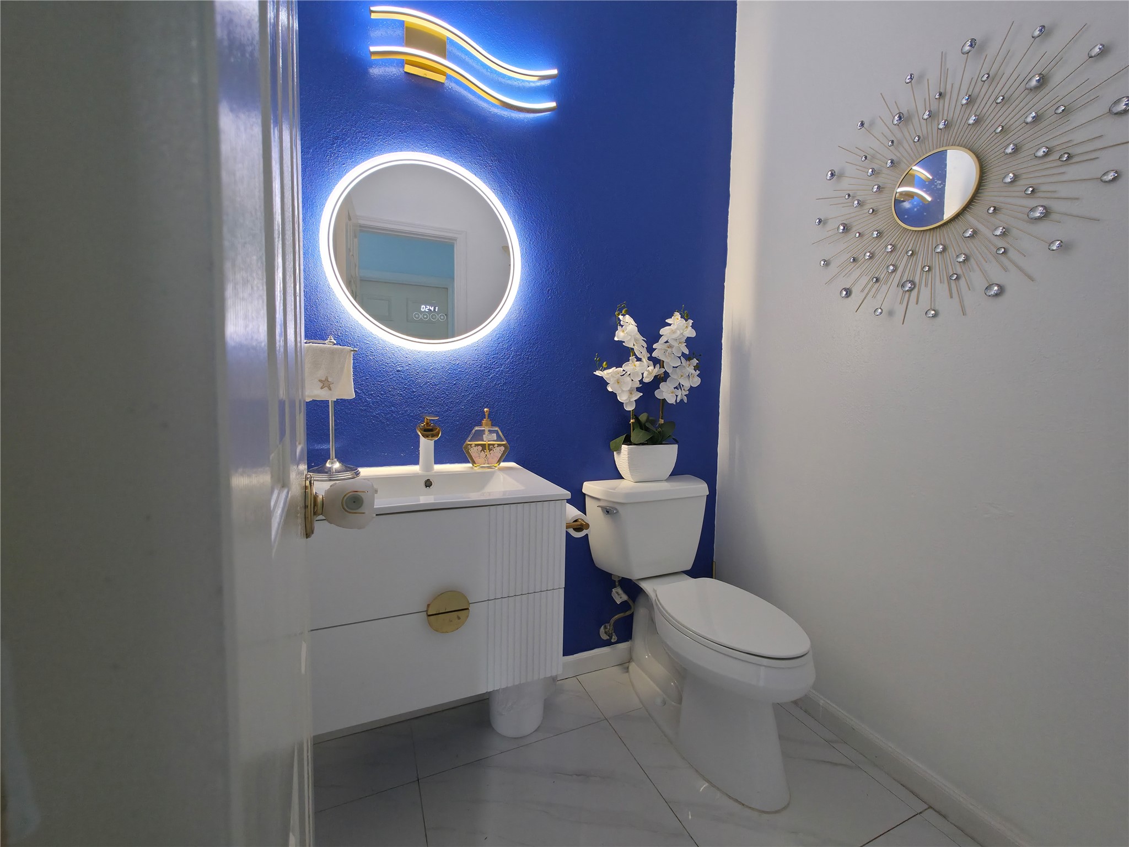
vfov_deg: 89.9
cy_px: 424
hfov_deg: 106.2
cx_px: 564
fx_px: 424
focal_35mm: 13
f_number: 1.9
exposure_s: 1/59.5
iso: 100
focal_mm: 2.2
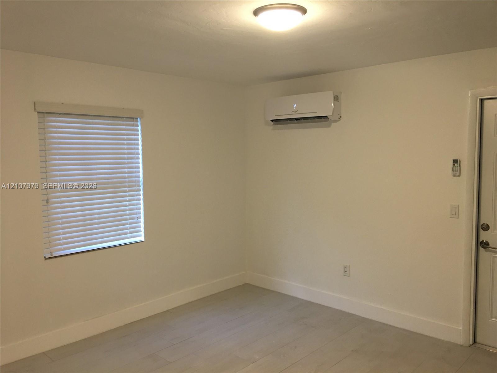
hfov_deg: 61.7
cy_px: 186
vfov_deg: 48.2
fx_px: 416
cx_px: 248
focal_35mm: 29
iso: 50
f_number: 2.2
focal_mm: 4.15
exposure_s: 1/15
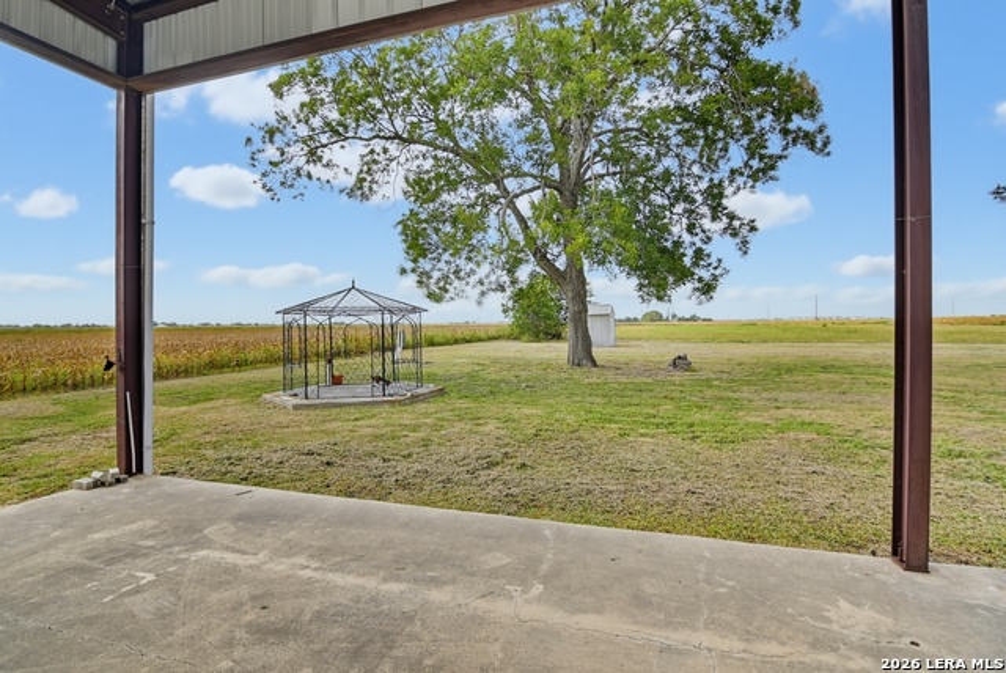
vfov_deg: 73.9
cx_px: 503
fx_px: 448
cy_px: 336
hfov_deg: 96.7
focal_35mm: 16
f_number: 7.1
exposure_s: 1/100
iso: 100
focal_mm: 11
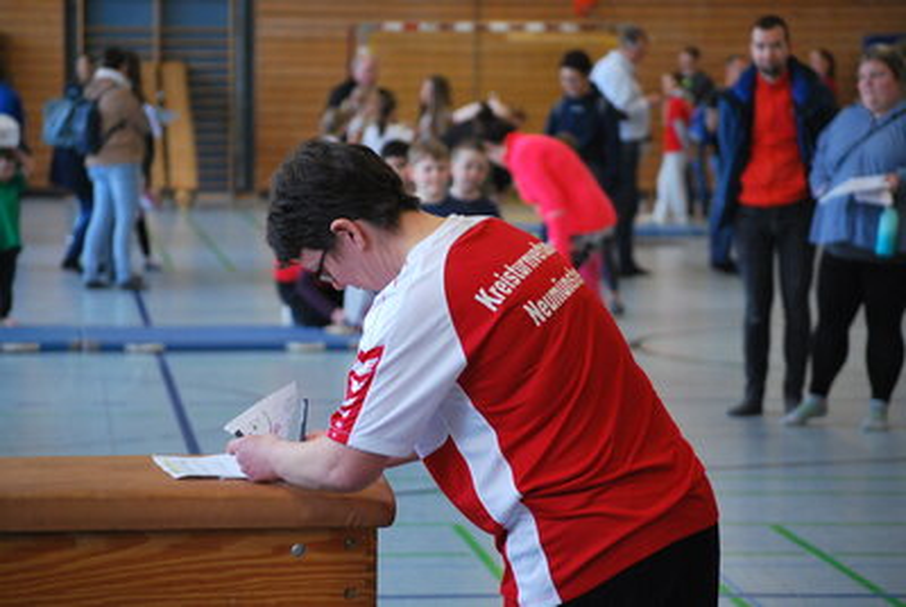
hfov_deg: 16.0
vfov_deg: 10.8
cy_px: 304
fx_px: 3213
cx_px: 453
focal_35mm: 128
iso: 800
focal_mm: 85
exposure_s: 1/80
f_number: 4.5
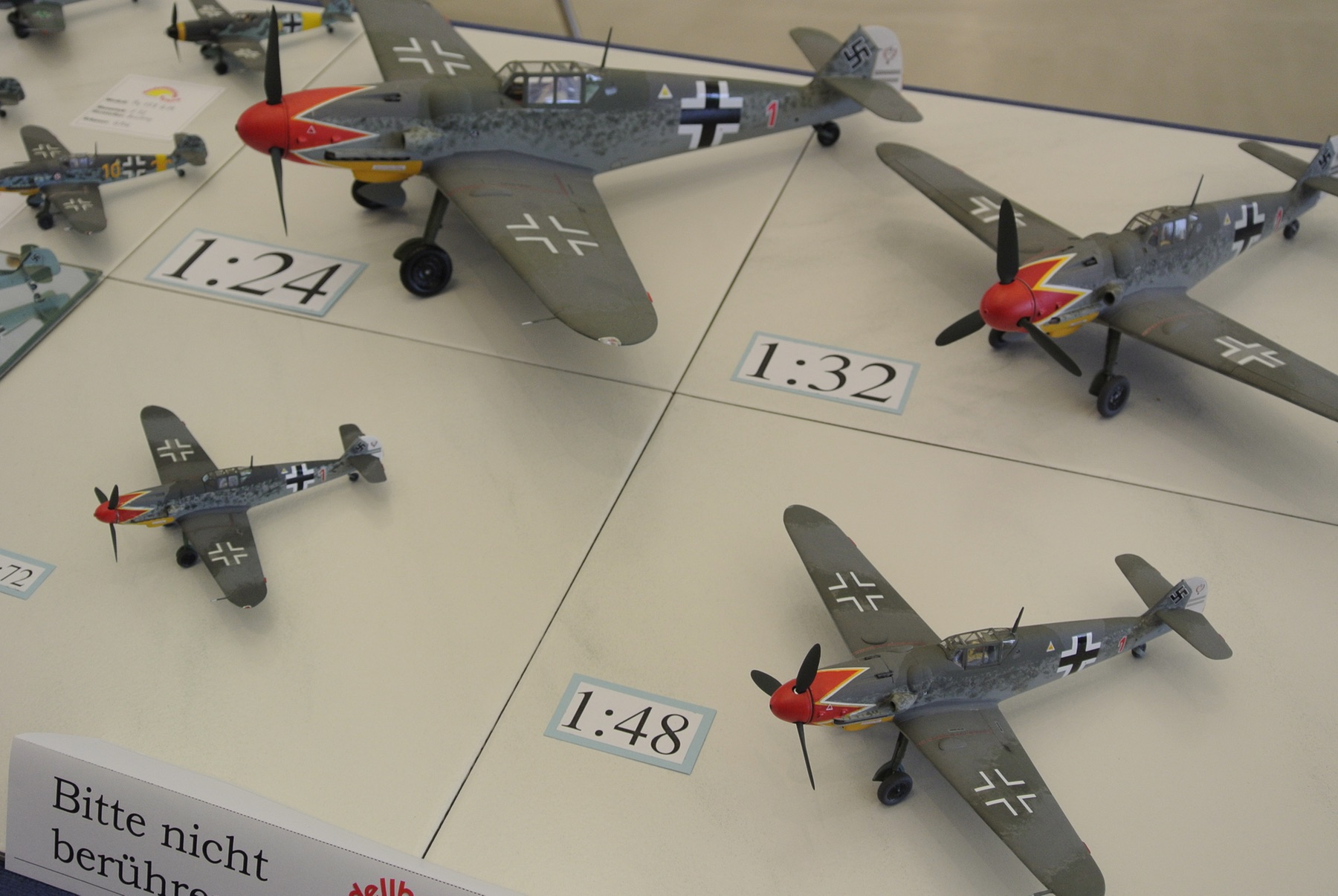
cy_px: 448
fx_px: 1563
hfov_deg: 46.3
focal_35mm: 42
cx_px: 669
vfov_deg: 32.0
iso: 220
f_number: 4.2
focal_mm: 15.7
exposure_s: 1/60
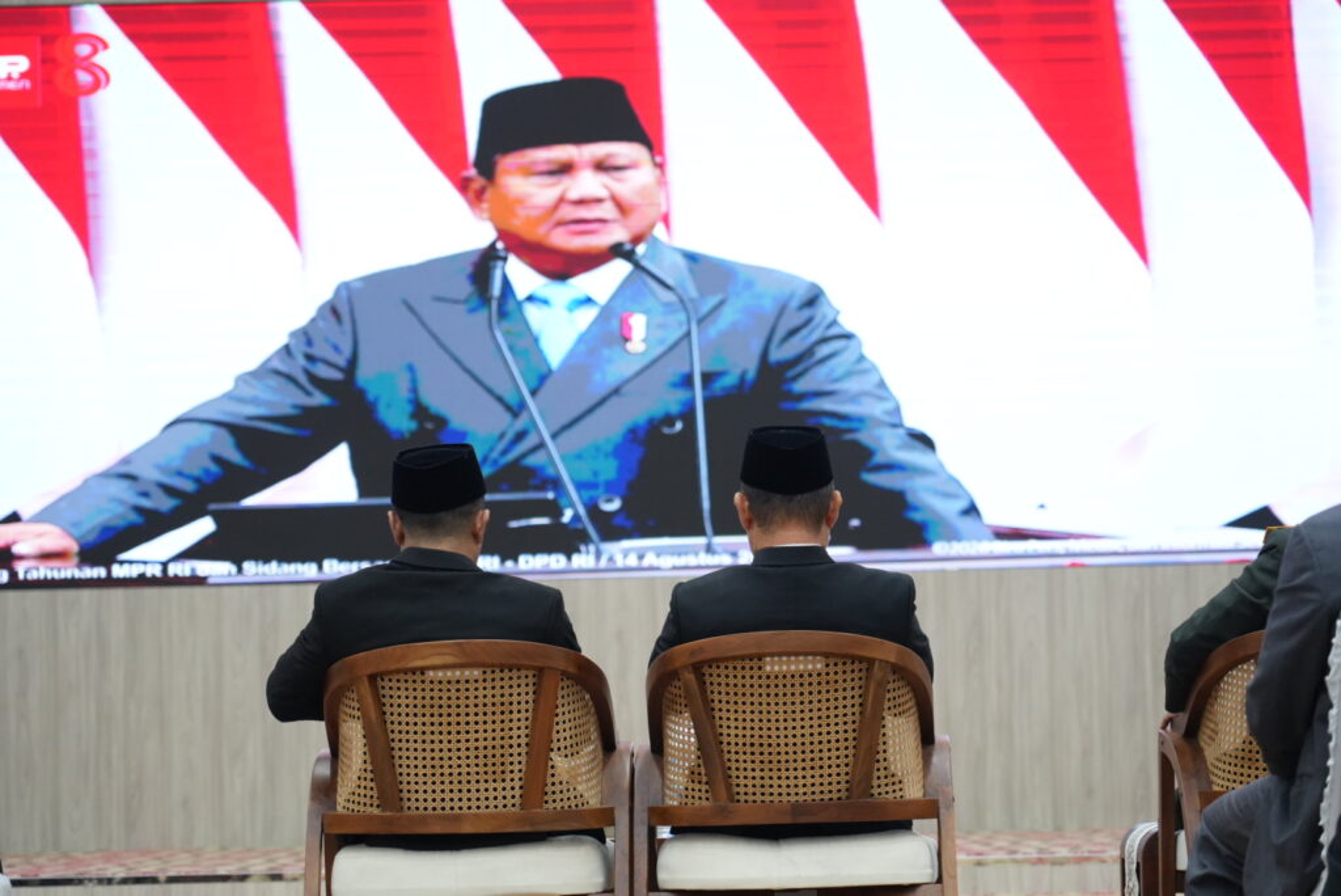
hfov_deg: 19.4
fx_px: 3913
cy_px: 448
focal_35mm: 105
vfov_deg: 13.1
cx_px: 670
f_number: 4
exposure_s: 1/160
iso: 4000
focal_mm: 105
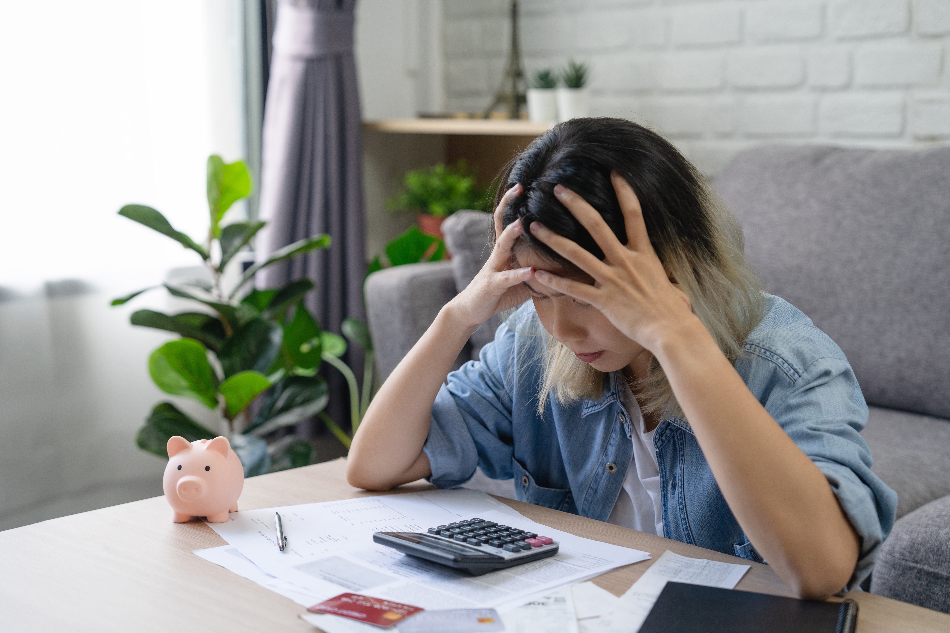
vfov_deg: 24.2
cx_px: 475
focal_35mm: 56
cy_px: 316
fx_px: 1478
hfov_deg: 35.6
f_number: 2.8
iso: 125
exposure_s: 1/100
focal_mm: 56
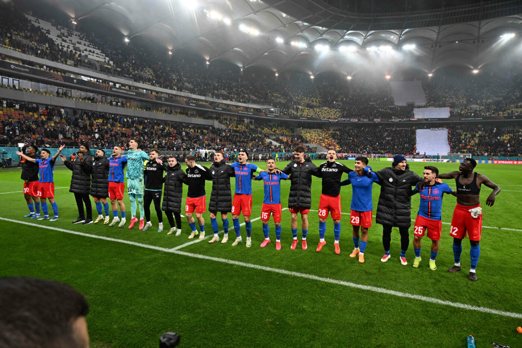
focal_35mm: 24
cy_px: 174
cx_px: 261
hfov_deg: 73.8
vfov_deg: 53.1
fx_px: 348
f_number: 5.6
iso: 4000
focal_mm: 24
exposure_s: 1/800
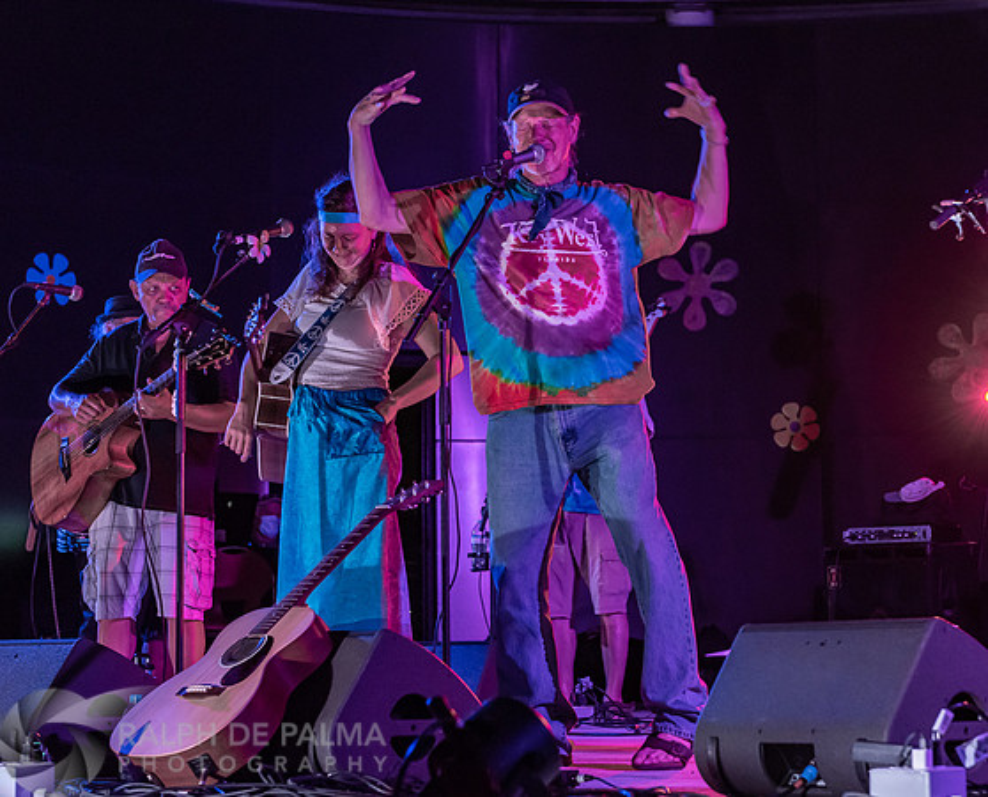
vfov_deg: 17.0
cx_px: 588
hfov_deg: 21.0
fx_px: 2659
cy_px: 405
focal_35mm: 91
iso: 2500
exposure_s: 1/160
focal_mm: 70
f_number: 4.5
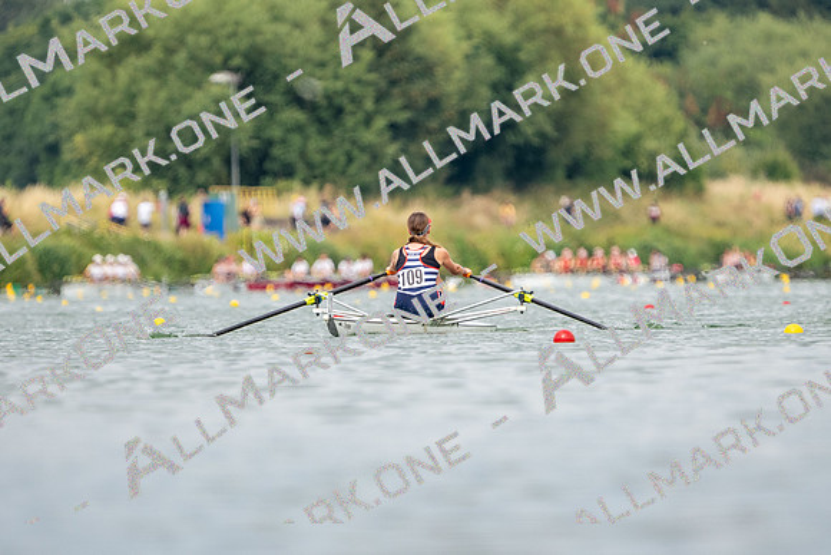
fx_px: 20779
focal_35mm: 900
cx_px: 416
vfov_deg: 1.5
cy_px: 278
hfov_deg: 2.3
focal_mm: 600
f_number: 6.3
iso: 500
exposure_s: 1/1600
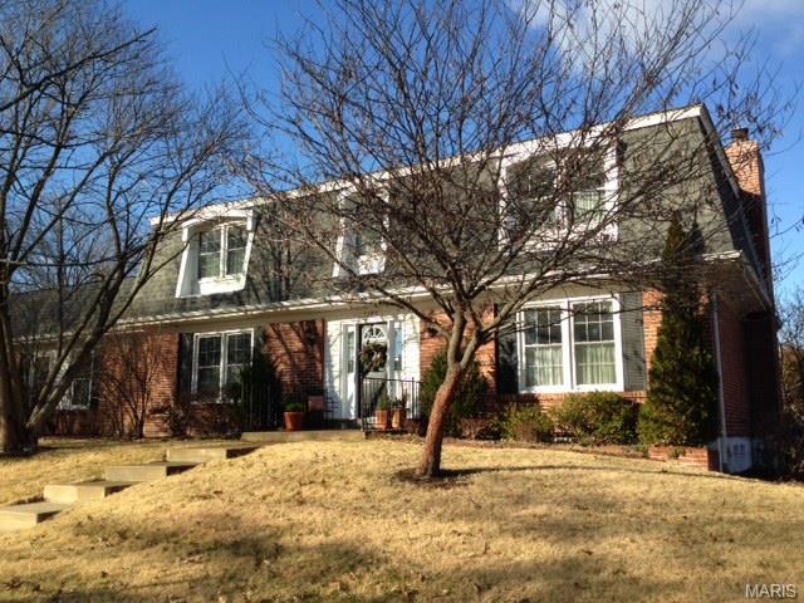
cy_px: 302
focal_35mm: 33
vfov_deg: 42.9
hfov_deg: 55.4
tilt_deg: +8.2
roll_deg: -1.2
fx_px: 766
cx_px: 402
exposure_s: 1/834
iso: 50
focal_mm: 4.12
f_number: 2.4
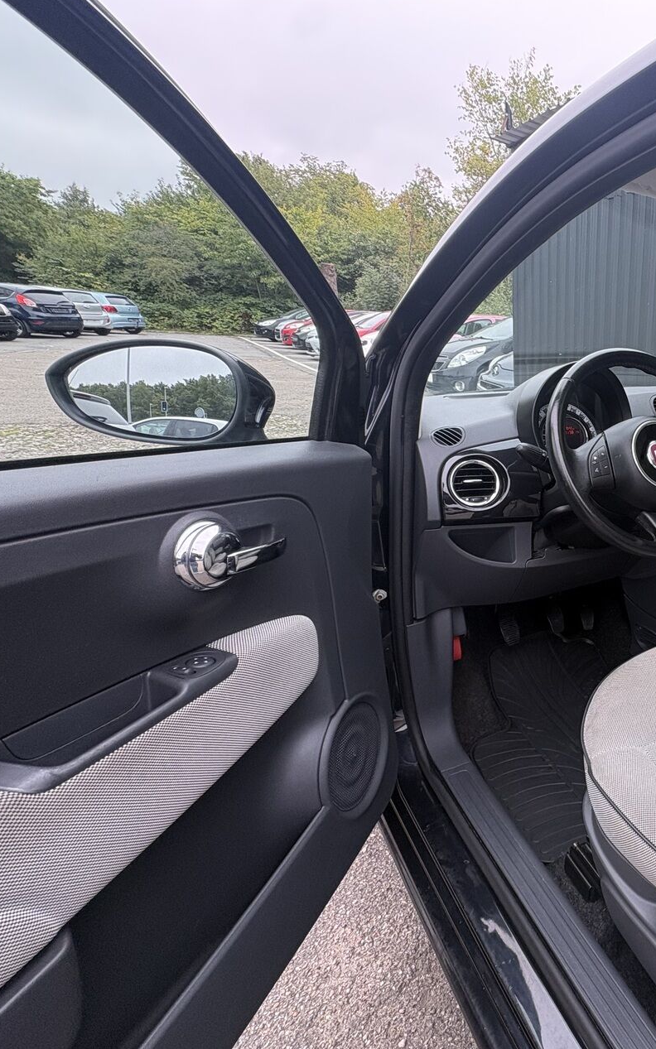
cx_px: 672
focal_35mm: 20
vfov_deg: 85.1
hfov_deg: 48.0
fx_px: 572
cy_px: 521
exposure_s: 1/99
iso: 64
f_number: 2.2
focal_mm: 2.22
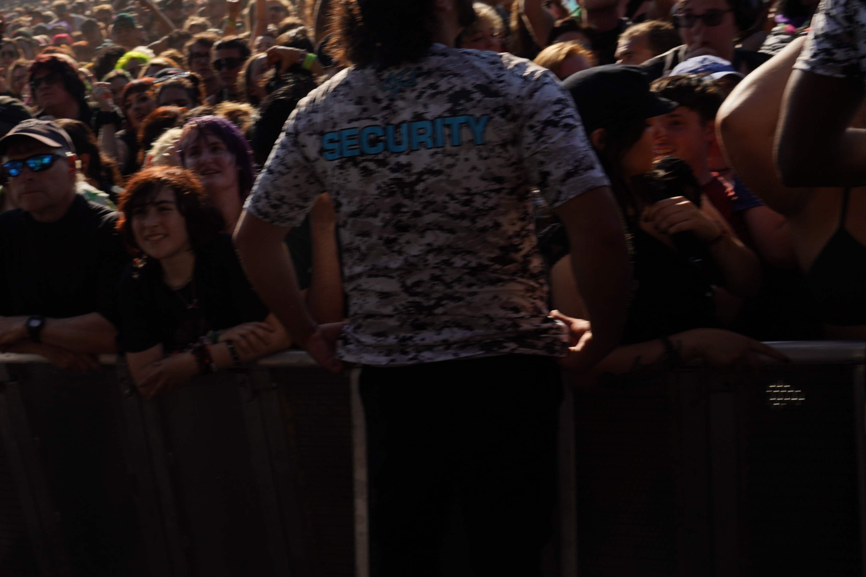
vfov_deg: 32.6
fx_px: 986
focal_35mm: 41
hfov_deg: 45.6
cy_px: 308
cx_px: 207
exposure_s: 1/400
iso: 100
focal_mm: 24
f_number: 8
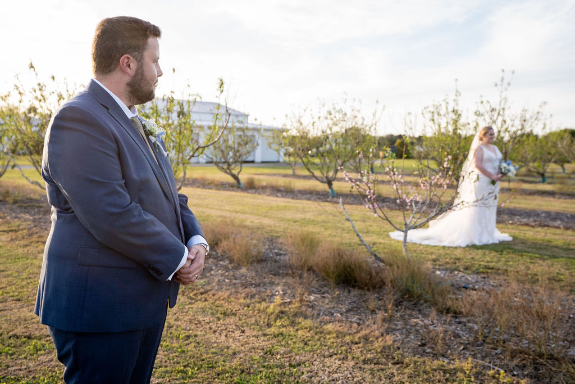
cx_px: 288
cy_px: 192
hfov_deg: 55.8
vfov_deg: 38.9
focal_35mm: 34
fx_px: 543
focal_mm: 34
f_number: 4
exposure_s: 1/1250
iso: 1250
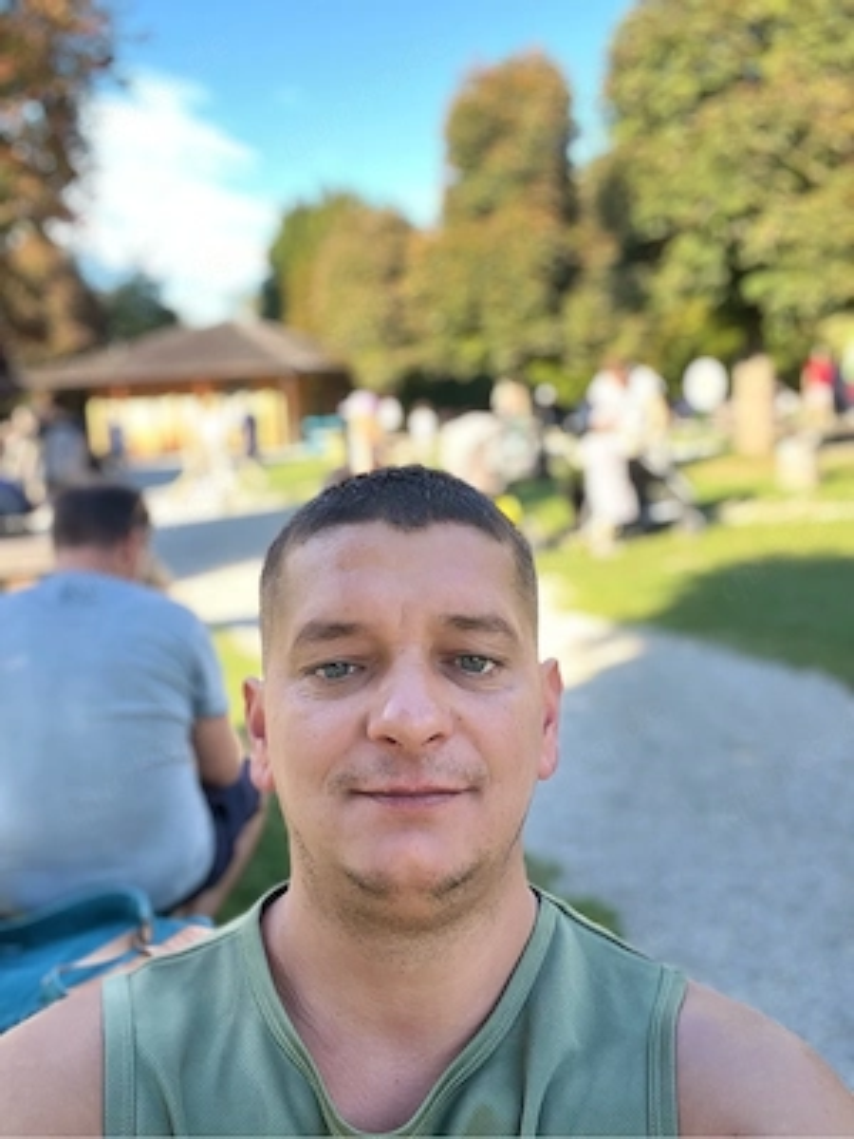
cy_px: 570
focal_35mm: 30
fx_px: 987
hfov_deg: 46.8
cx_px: 427
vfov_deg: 60.0
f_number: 2.2
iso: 50
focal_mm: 2.71
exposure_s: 1/121
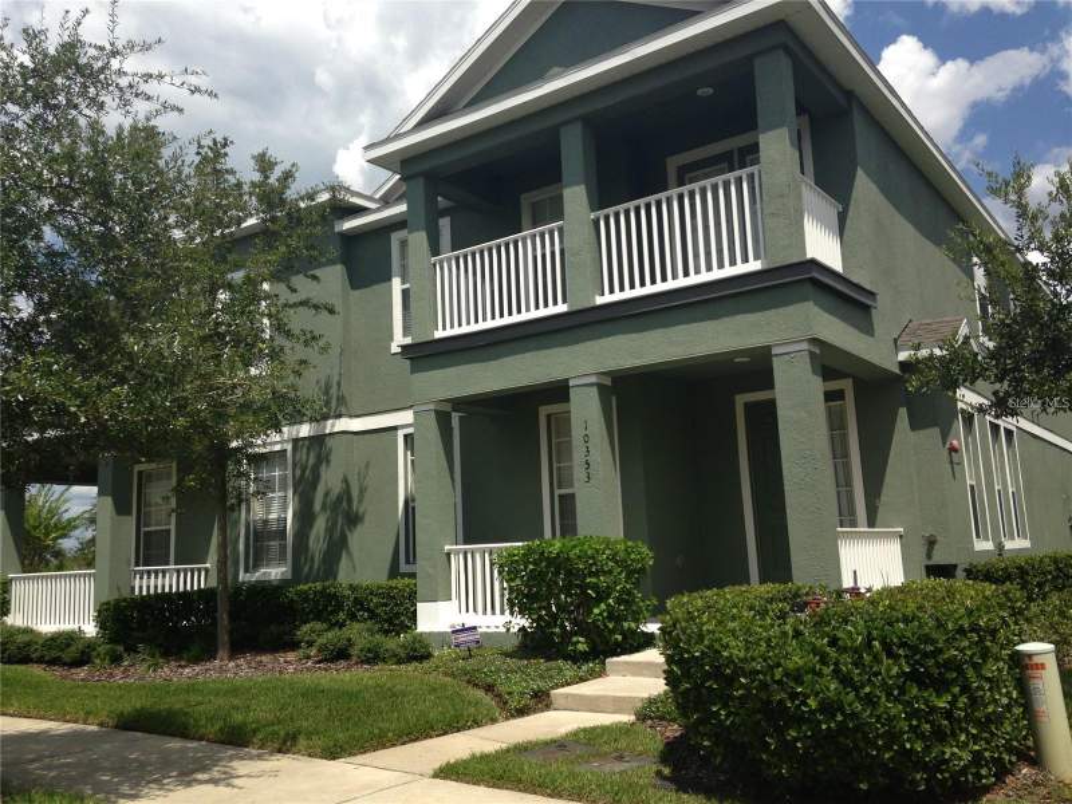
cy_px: 402
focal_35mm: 33
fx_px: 1022
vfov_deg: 42.9
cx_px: 536
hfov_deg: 55.4
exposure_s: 1/2169
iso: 64
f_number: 2.4
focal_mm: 4.13
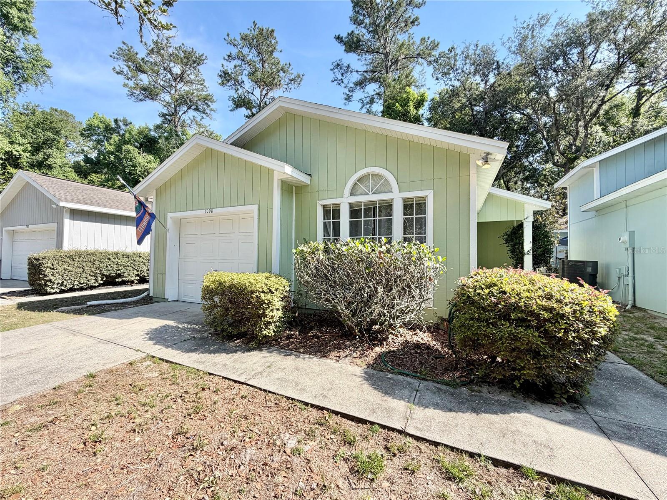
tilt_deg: +0.9
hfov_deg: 102.1
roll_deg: +0.1
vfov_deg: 85.7
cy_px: 250
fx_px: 270
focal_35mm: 14
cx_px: 334
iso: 40
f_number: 2.2
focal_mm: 2.22
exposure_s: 1/651
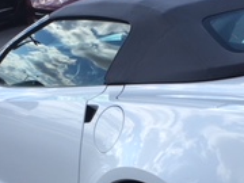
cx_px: 123
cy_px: 198
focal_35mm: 103
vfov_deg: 14.1
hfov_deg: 19.1
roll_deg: +1.3
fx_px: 726
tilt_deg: -22.2
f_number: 2.2
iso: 25
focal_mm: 4.15
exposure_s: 1/1099
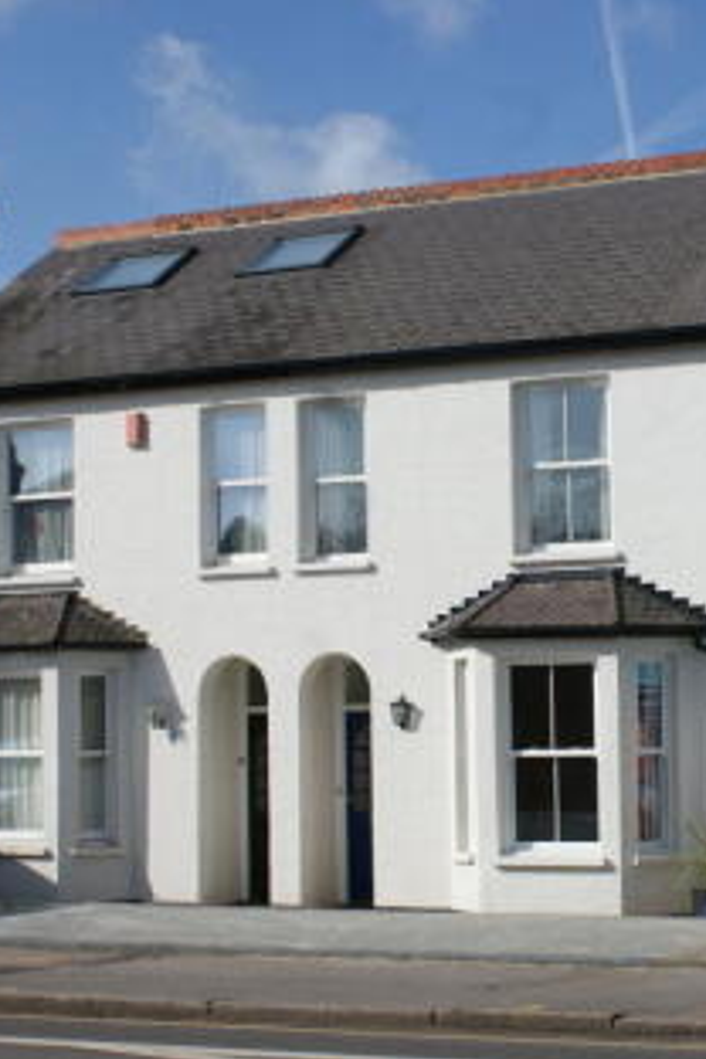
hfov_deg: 21.1
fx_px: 1883
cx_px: 499
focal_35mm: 64
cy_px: 535
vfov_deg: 31.4
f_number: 9
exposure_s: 1/320
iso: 100
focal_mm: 28
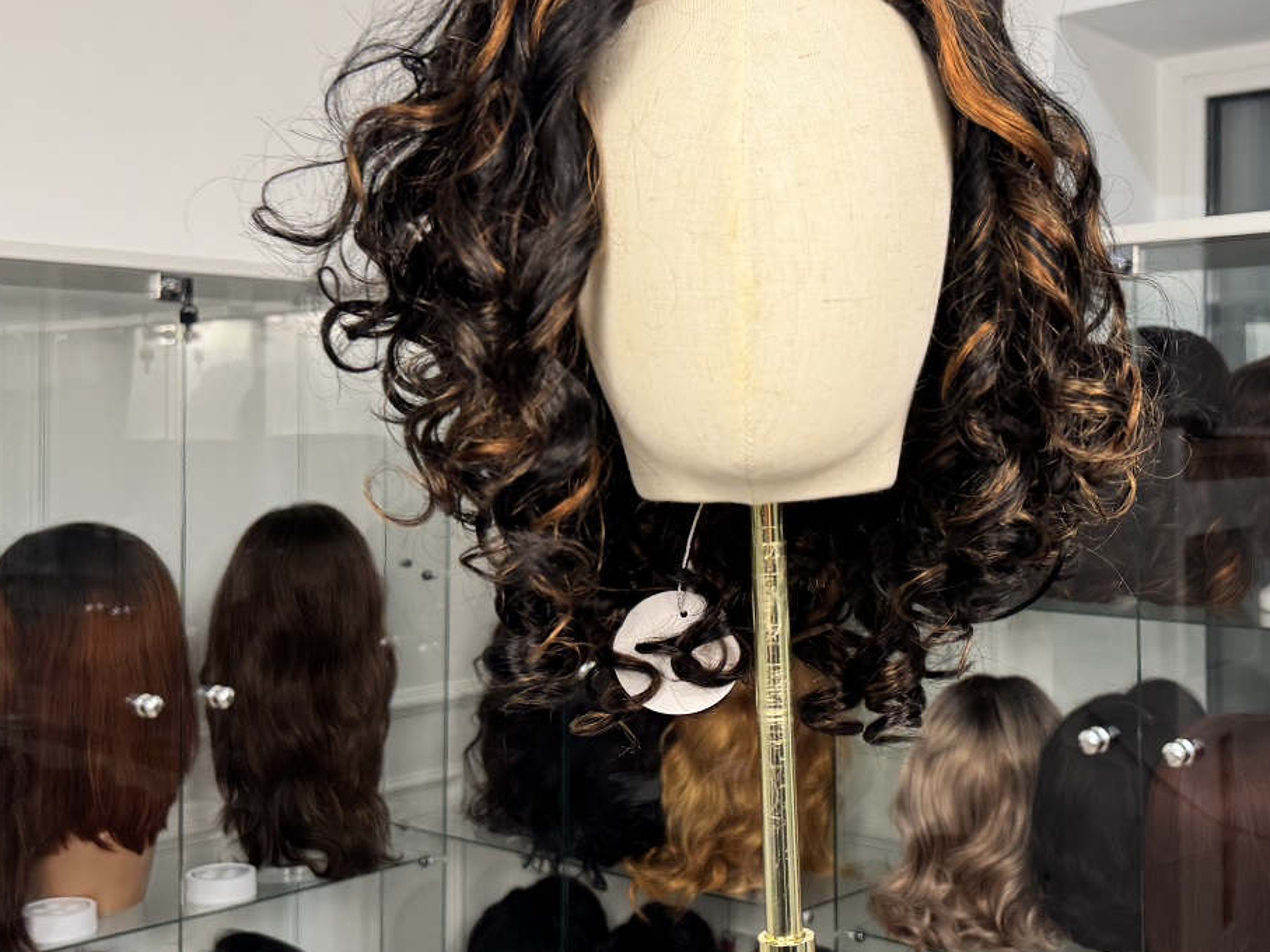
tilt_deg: +1.9
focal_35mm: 45
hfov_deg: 41.8
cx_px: 779
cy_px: 386
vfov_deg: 32.1
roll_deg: -0.1
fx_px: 1651
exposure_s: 1/100
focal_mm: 6.76
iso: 100
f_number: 1.78
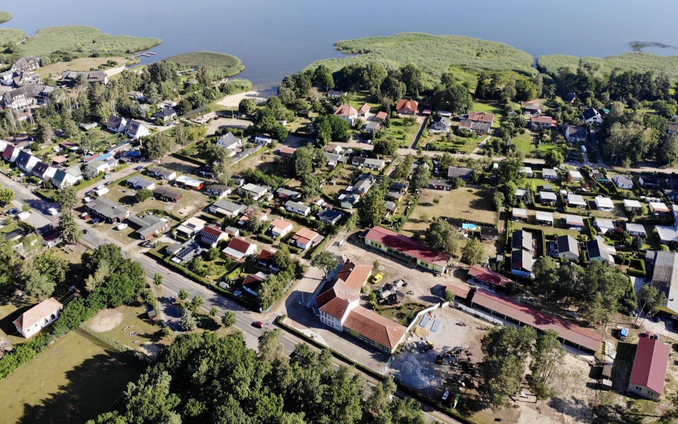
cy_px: 167
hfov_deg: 70.4
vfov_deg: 47.3
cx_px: 340
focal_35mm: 26
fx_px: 480
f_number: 2.8
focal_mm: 4.5
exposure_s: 1/485
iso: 100
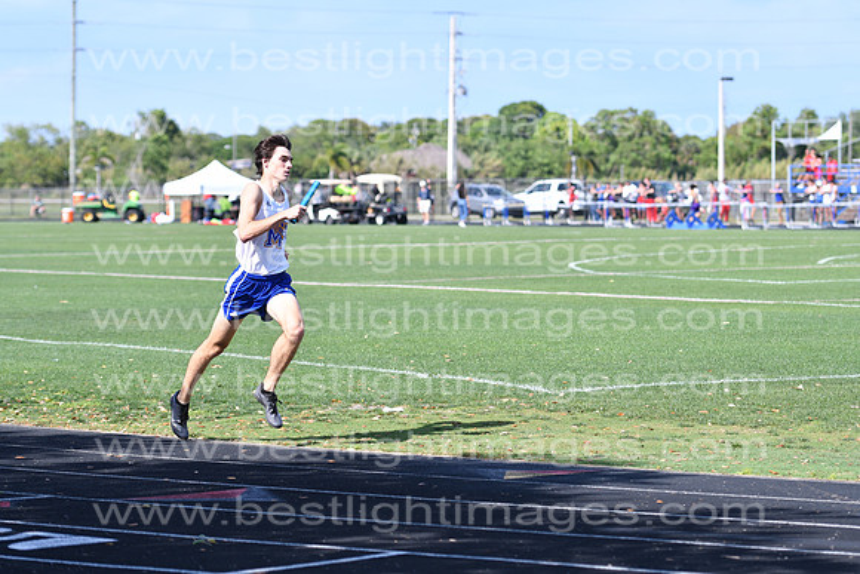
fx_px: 3405
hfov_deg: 14.4
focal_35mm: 142
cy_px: 287
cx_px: 430
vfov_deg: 9.6
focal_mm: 95
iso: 200
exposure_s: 1/2000
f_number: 4
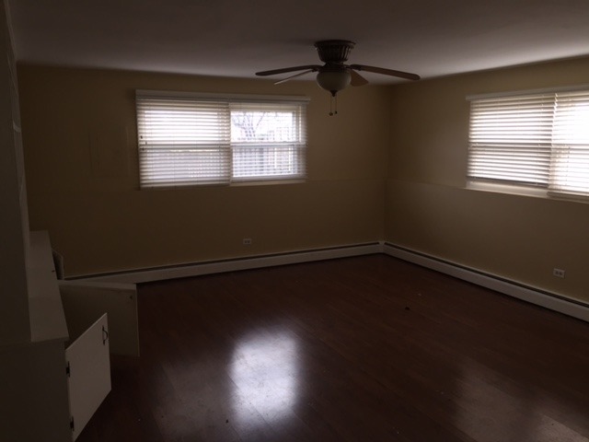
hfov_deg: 61.7
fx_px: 493
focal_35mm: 29
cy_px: 221
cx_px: 294
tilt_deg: -8.7
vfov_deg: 48.2
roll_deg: -0.4
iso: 40
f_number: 2.2
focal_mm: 4.15
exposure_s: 1/30
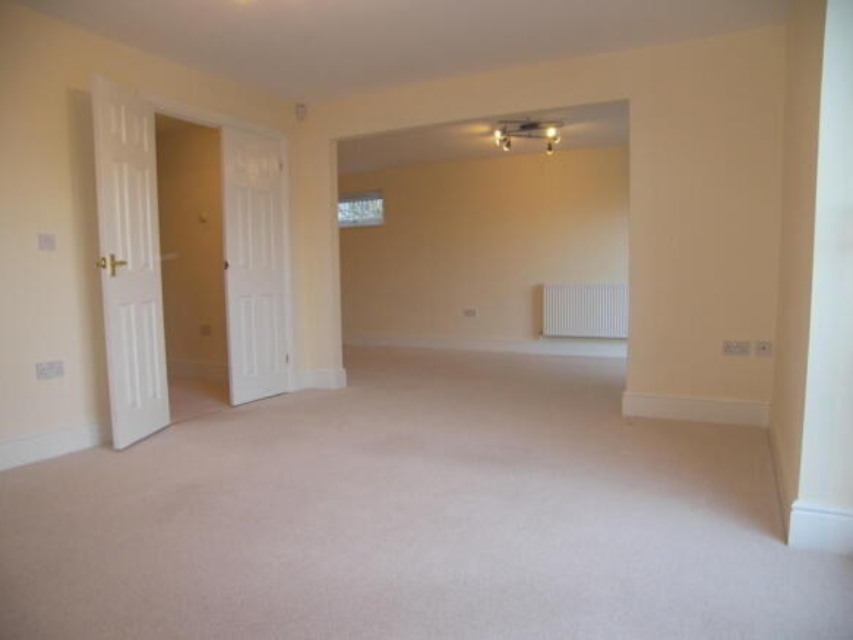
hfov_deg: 71.6
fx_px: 591
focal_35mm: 24
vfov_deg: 56.8
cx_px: 426
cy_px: 320
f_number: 2.8
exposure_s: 1/30
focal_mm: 5
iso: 100
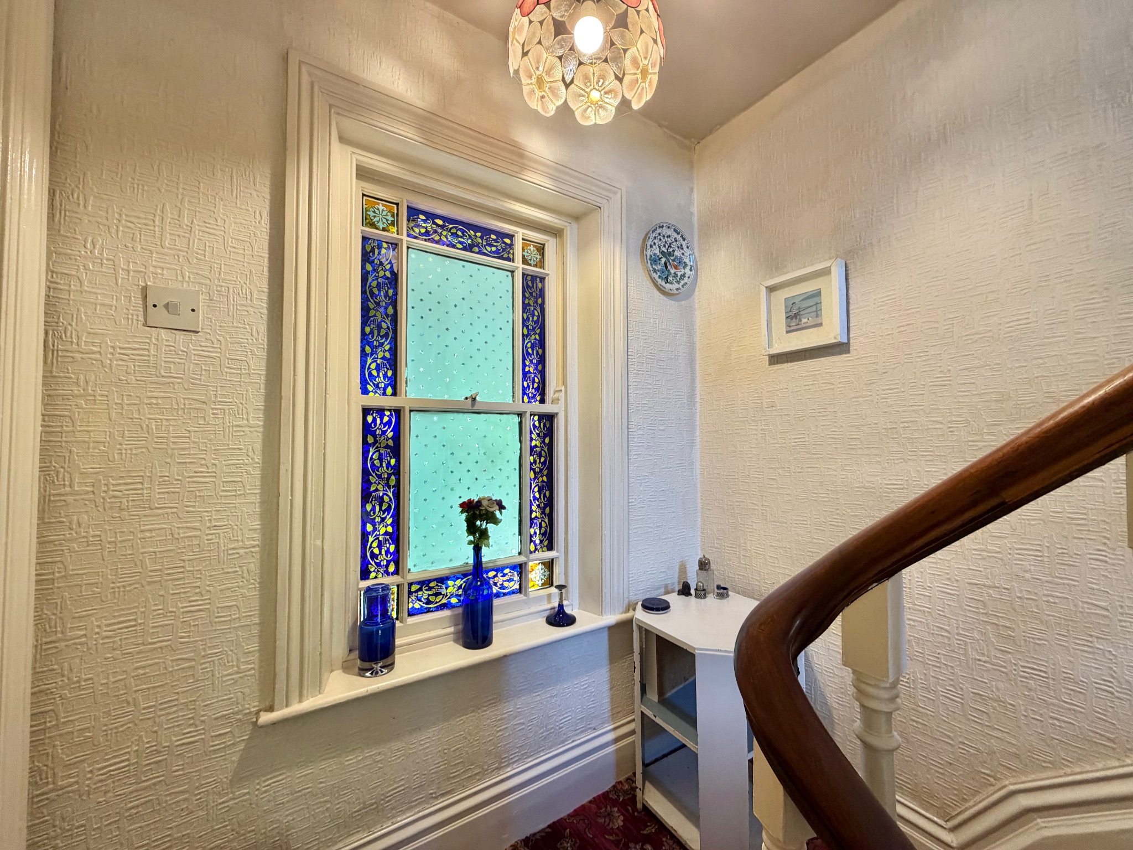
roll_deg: +0.5
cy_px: 425
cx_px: 566
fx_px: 458
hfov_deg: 102.1
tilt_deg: +2.4
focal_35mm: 14
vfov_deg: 85.7
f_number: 2.2
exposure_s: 1/121
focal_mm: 2.22
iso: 200
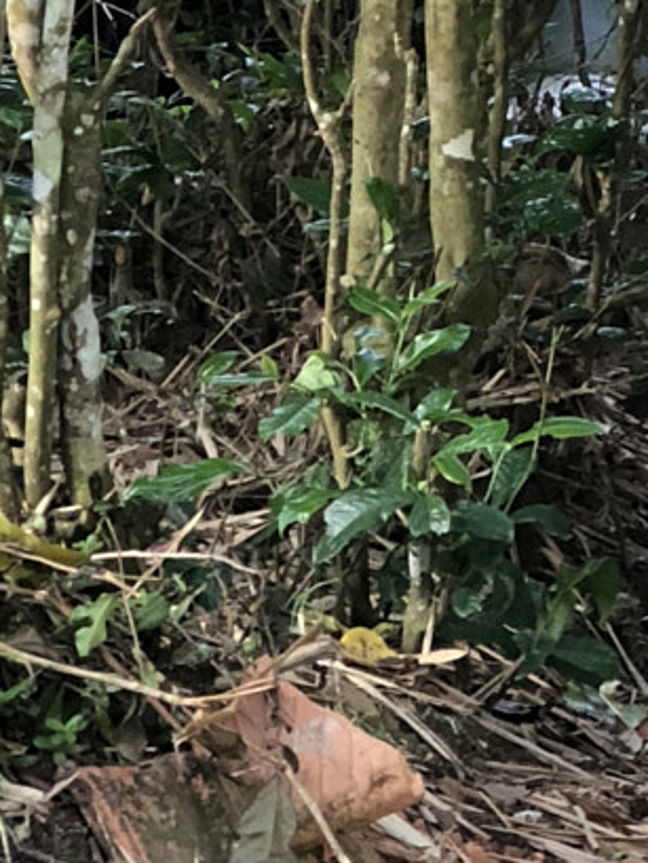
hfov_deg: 6.5
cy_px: -298
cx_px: 1102
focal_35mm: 223
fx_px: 5563
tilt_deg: -6.9
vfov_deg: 8.7
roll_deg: -1.1
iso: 200
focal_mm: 6.6
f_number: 2.8
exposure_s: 1/60
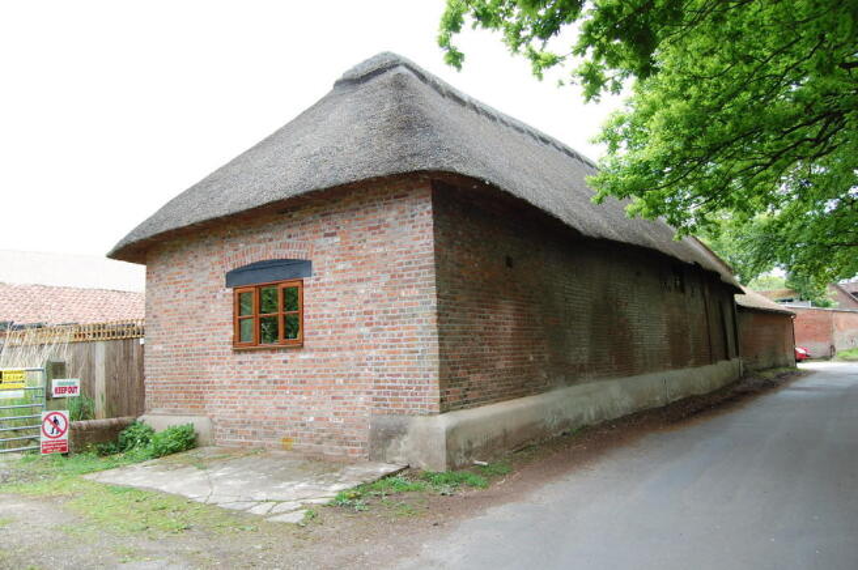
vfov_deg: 47.8
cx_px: 429
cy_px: 285
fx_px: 643
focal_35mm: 27
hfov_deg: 67.4
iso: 200
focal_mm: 18
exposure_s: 1/125
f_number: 5.6
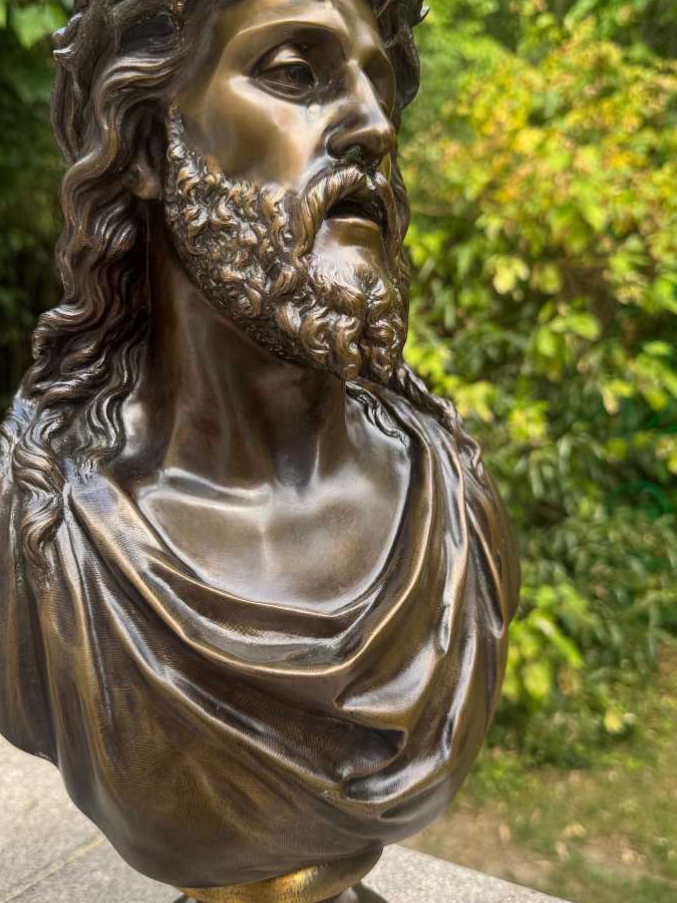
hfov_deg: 44.1
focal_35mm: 32
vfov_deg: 56.8
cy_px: 436
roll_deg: +2.3
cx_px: 294
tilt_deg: -5.9
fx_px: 834
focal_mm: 6.76
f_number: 1.78
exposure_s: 1/164
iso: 64
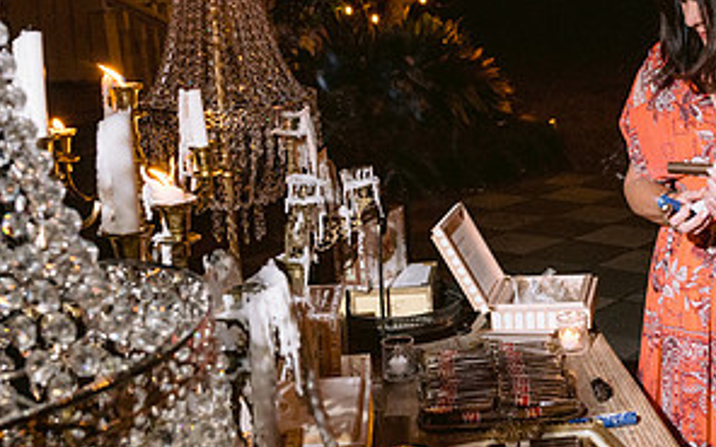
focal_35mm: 56
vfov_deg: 23.1
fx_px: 1093
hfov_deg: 35.0
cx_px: 588
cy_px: 250
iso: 800
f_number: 5.6
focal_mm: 28
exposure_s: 1/80
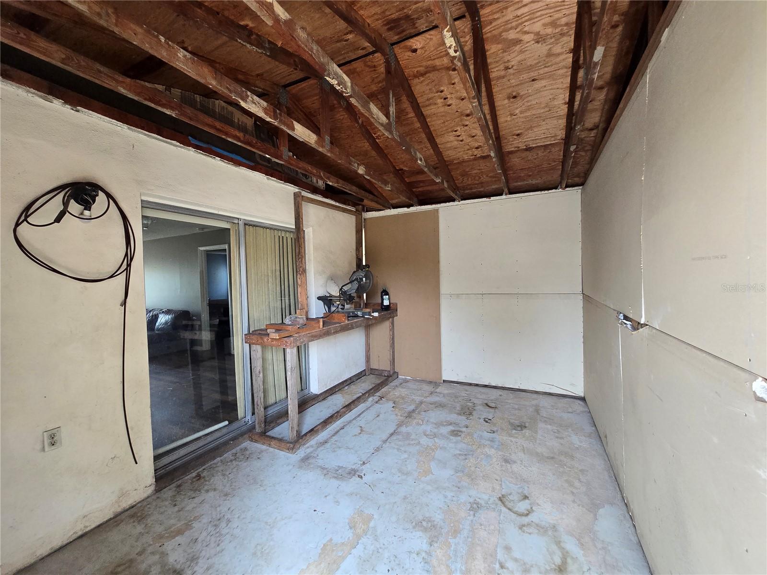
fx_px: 288
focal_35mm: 13
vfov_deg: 89.9
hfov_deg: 106.2
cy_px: 288
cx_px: 384
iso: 160
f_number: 2.2
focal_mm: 2.2
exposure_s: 1/60
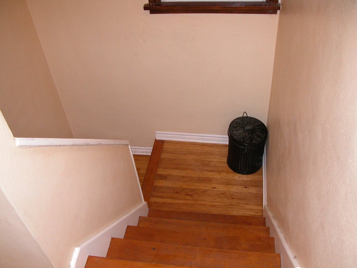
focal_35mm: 34
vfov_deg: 41.8
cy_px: 134
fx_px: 351
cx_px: 178
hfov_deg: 54.0
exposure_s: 1/60
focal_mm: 8.9
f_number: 2.8
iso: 200
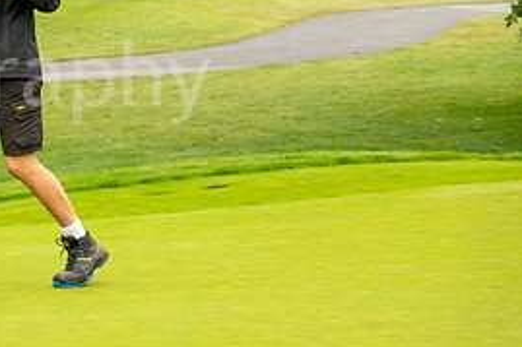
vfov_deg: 5.3
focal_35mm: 259
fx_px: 3753
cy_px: -16
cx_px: -37
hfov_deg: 7.9
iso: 250
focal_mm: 120
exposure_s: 1/100
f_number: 8
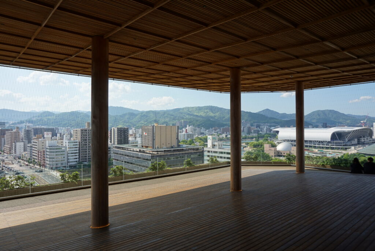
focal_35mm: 24
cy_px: 126
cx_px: 188
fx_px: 250
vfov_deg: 53.2
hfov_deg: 73.7
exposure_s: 1/160
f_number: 9
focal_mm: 16
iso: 100
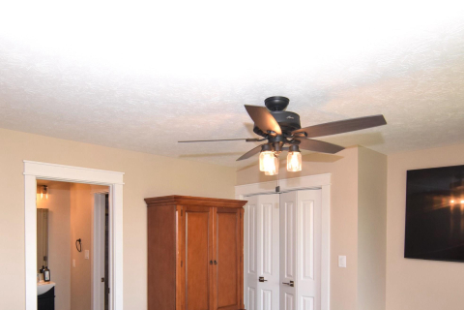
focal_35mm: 26
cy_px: 233
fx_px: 332
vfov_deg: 48.0
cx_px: 204
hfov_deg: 69.6
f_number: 5.6
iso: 800
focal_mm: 11
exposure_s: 1/125
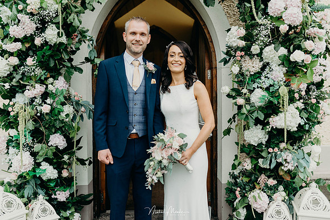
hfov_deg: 54.4
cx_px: 165
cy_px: 110
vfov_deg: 37.9
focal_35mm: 35
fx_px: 321
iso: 200
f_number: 2
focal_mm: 35
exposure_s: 1/400
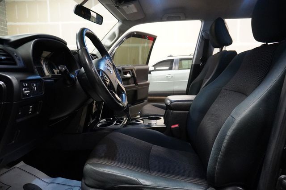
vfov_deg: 53.1
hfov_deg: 73.8
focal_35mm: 24
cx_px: 143
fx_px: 191
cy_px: 95
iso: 6400
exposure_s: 1/100
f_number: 3.5
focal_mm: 16
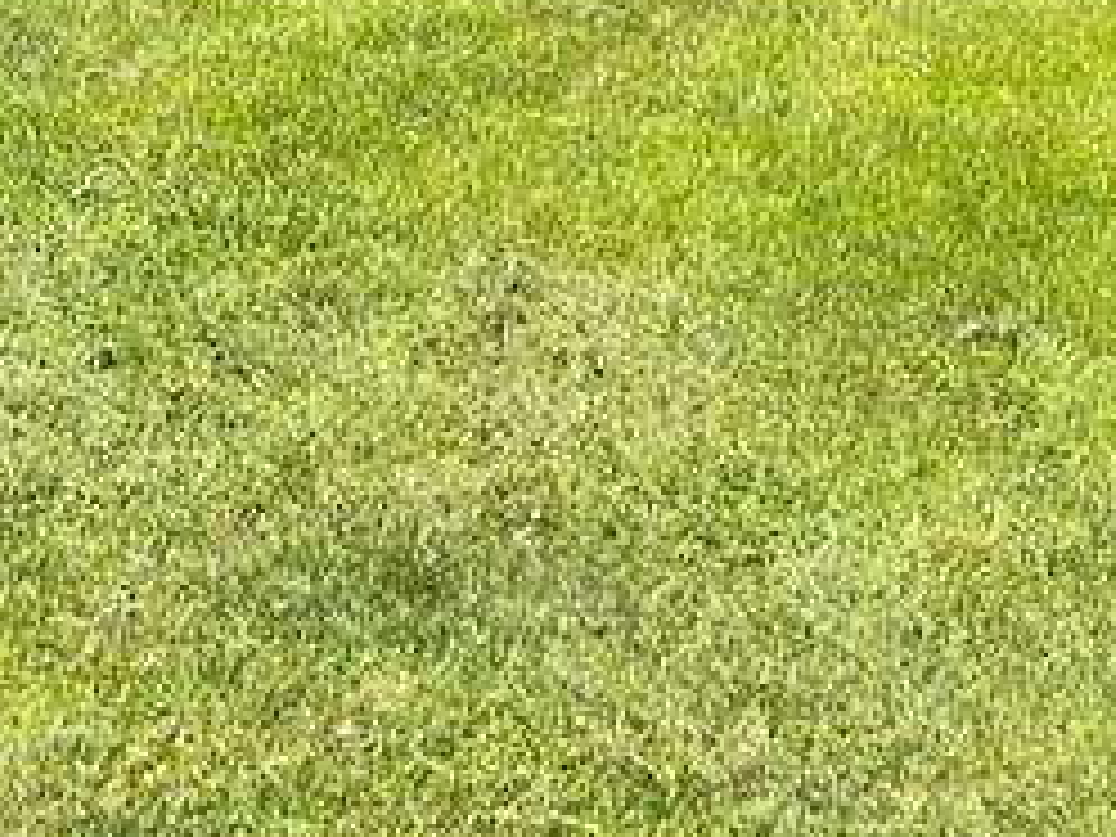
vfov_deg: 10.4
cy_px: -716
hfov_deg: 14.2
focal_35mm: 134
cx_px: -292
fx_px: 4320
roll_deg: -2.6
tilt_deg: -1.7
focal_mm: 5.1
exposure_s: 1/1672
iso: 50
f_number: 1.6
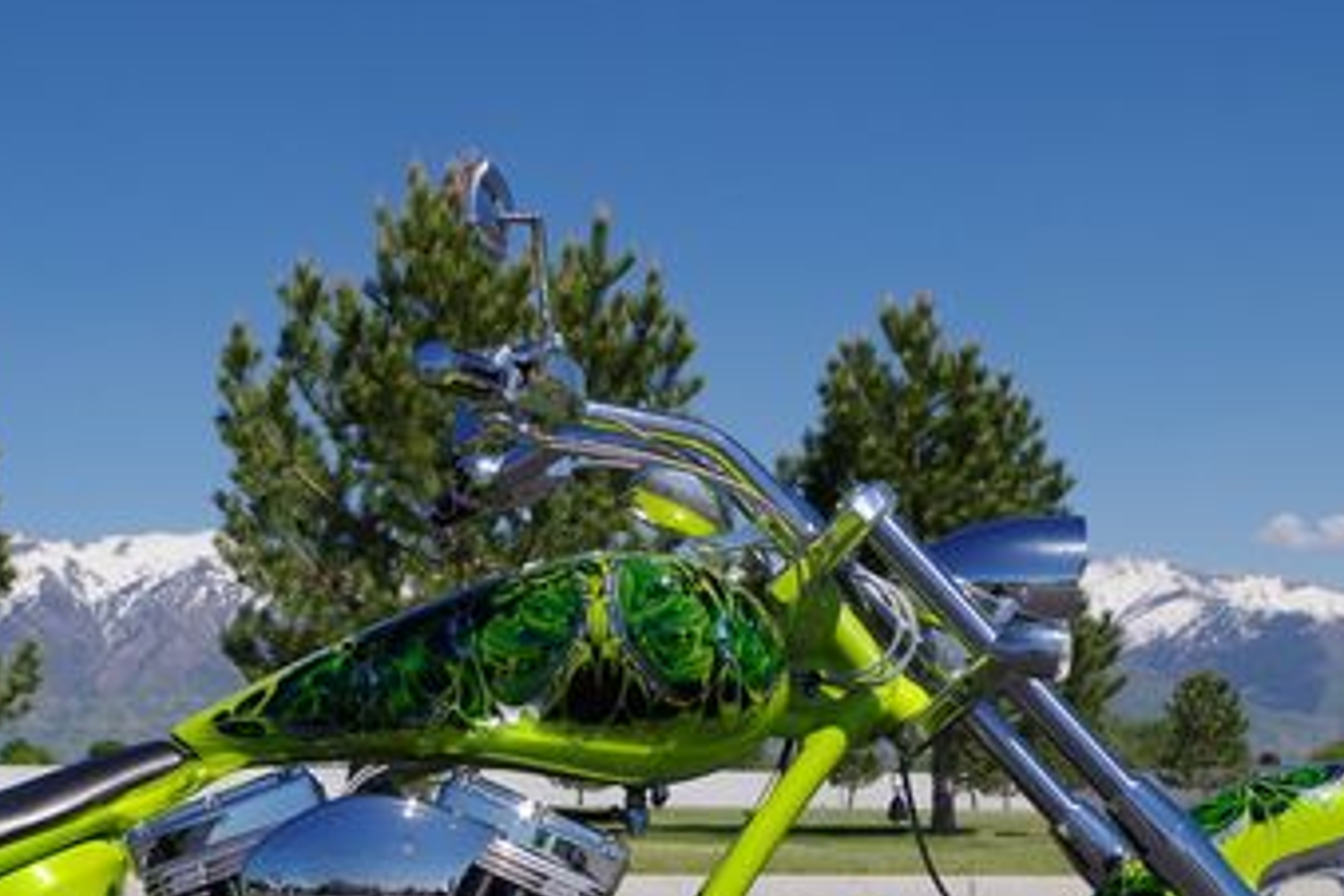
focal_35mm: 68
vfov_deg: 19.7
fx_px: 2538
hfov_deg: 29.5
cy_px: 755
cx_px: 456
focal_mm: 24.38
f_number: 9
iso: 200
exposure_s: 1/500
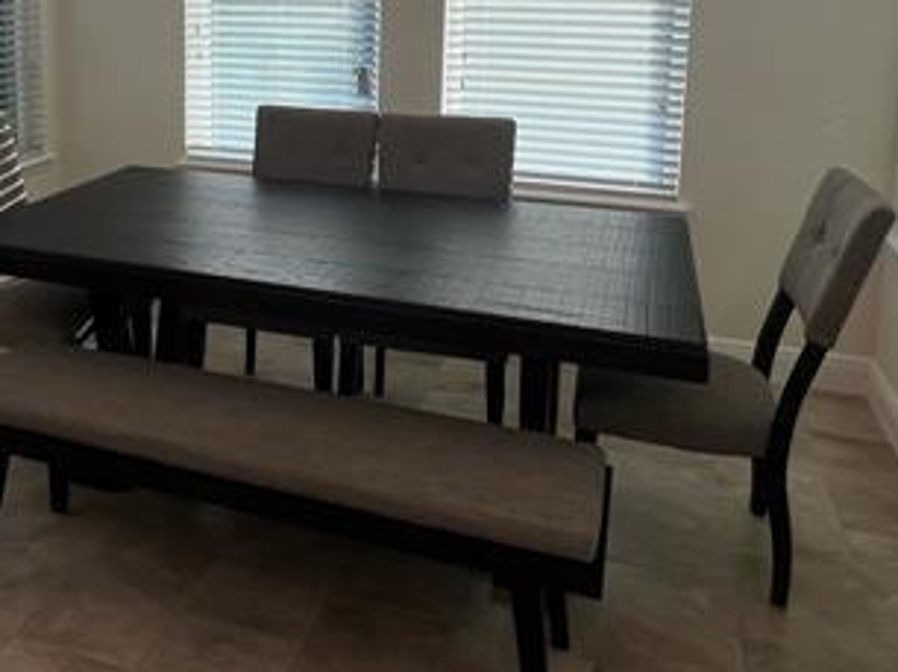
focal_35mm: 34
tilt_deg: -8.9
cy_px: 104
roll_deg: +0.3
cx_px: 258
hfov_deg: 52.3
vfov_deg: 39.5
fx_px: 881
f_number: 1.8
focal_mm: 1.57
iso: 32
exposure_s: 1/122
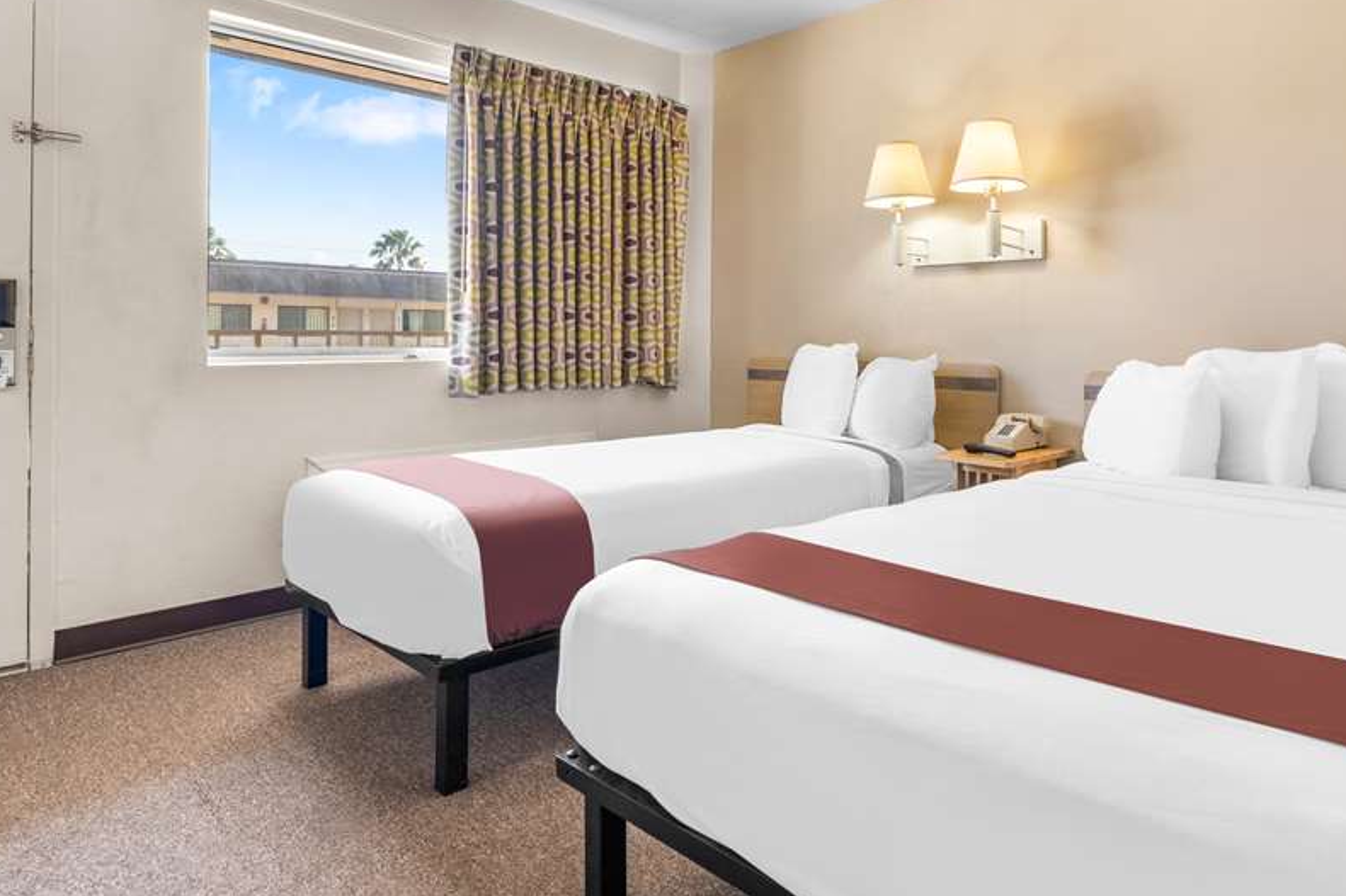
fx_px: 847
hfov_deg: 75.5
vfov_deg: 55.7
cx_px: 852
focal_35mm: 23
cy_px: 393
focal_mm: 17.5
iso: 160
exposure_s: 1/1.67
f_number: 9
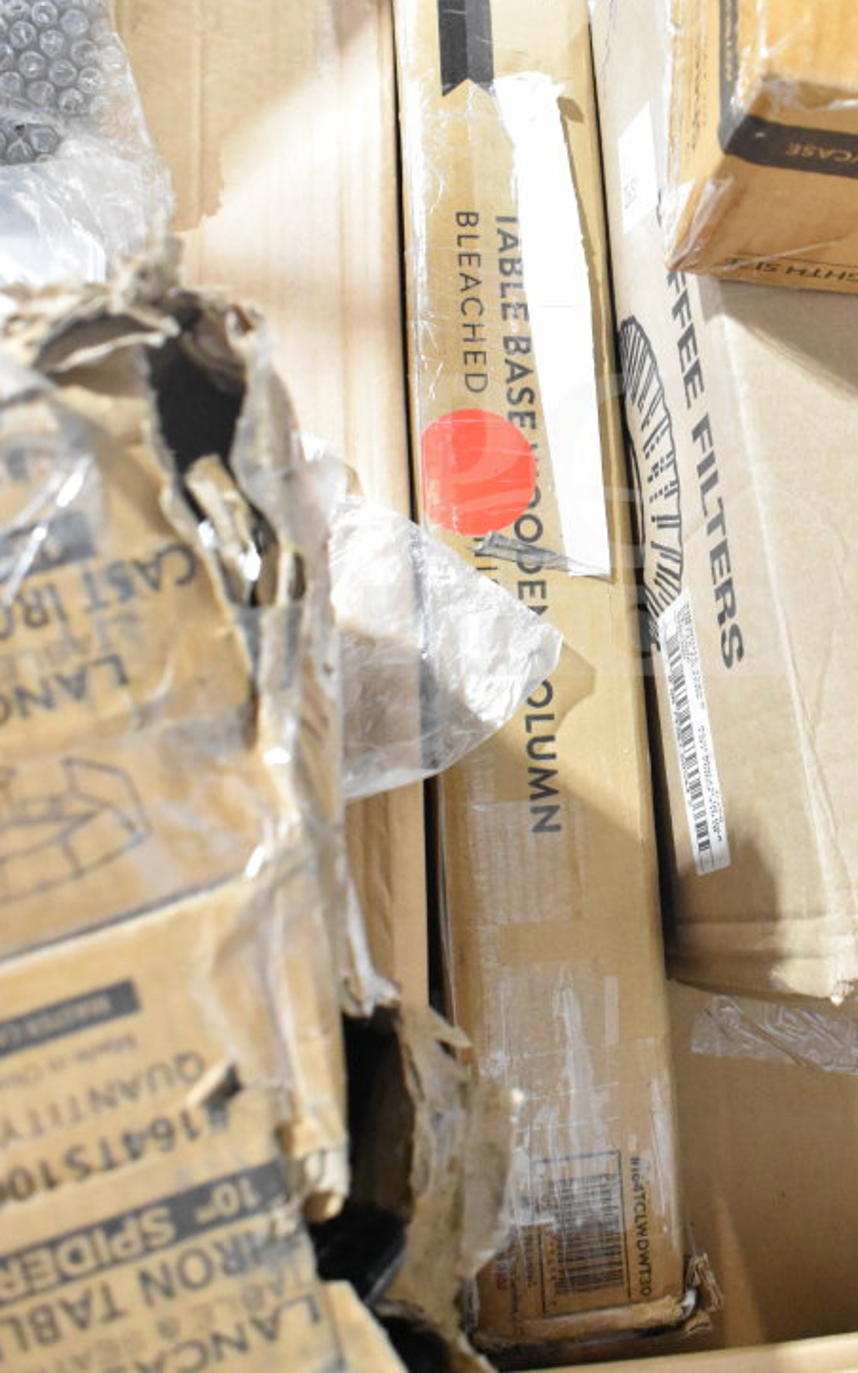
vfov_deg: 48.2
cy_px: 525
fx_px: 1520
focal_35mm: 41
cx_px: 575
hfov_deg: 31.3
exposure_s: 1/125
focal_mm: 21
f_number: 5.6
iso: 6400
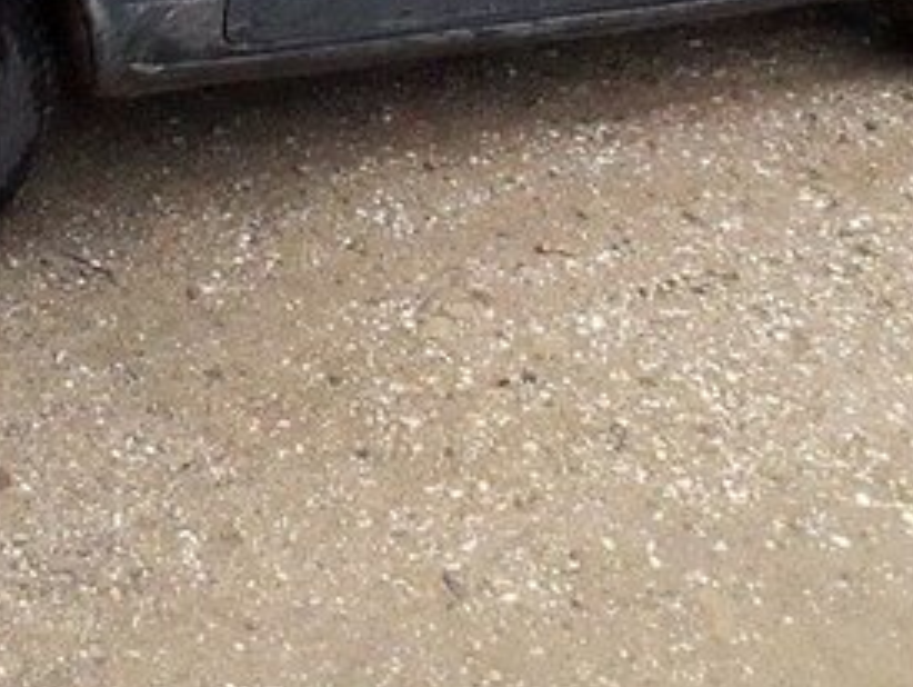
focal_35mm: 65
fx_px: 1716
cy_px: -78
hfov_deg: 29.6
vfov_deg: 21.4
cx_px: 317
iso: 800
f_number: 1.9
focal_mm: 3.6
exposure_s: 1/1055
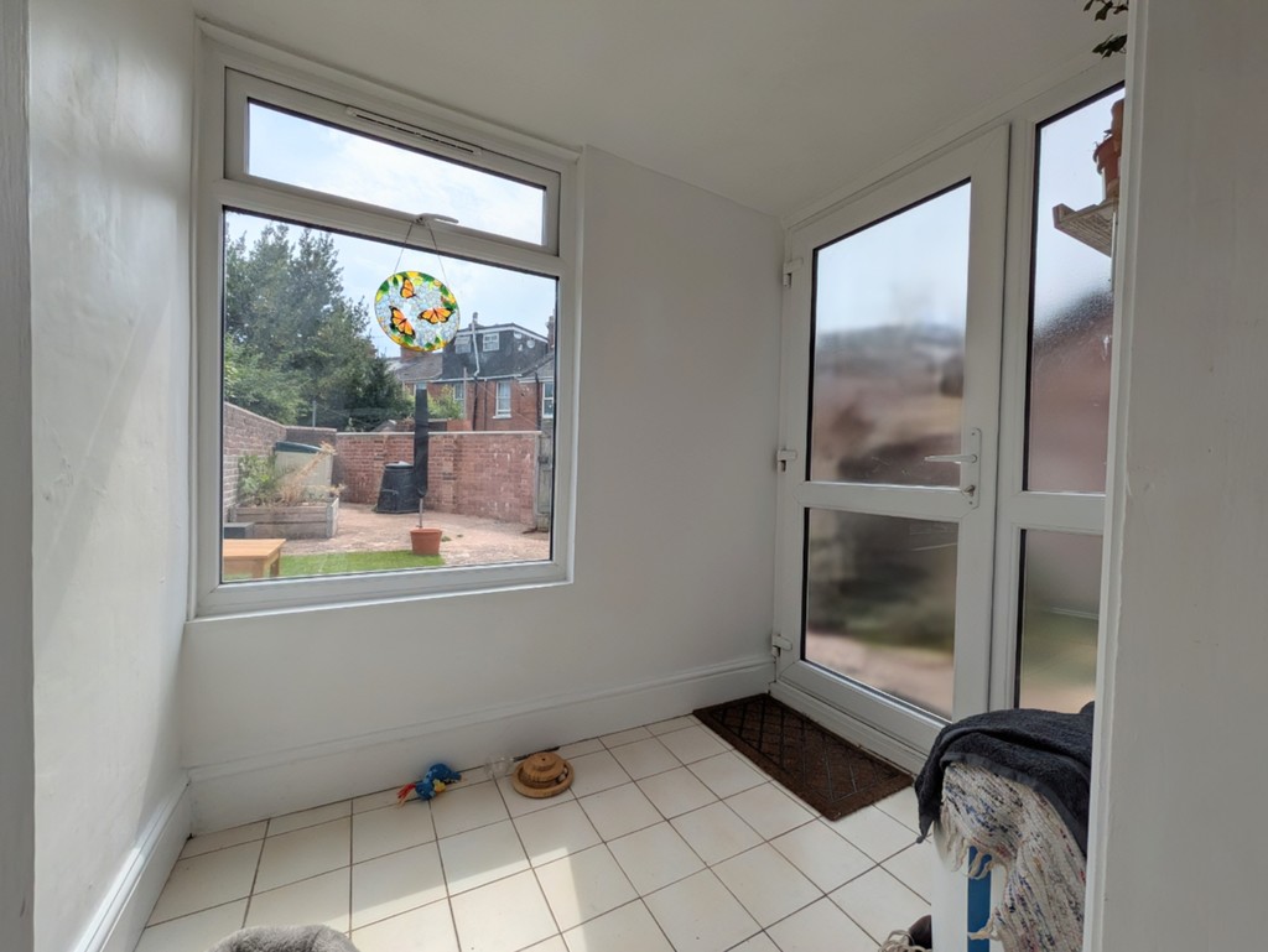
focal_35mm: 14
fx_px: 513
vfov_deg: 85.7
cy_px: 476
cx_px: 634
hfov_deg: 102.0
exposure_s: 1/2604
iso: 46
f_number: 2.2
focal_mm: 1.83
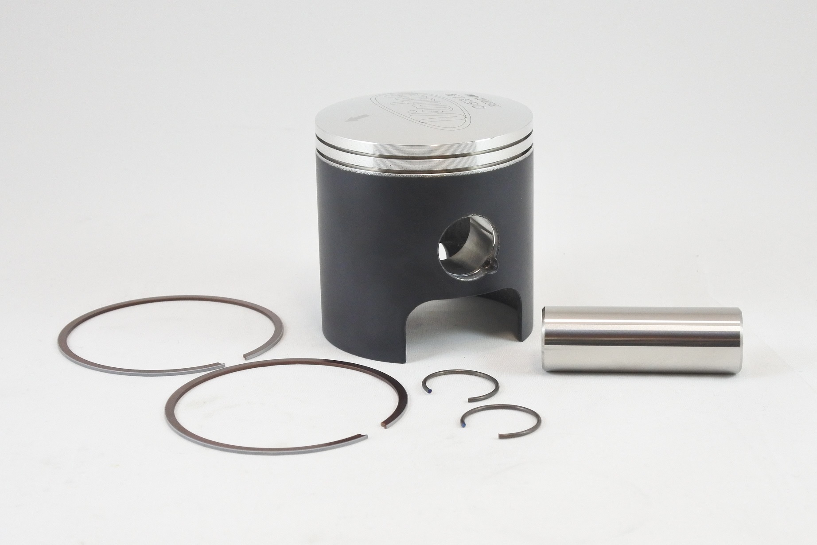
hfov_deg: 35.6
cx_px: 408
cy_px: 272
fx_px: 1271
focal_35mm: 56
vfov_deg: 24.2
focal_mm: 21
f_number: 4.8
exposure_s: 1/125
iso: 720
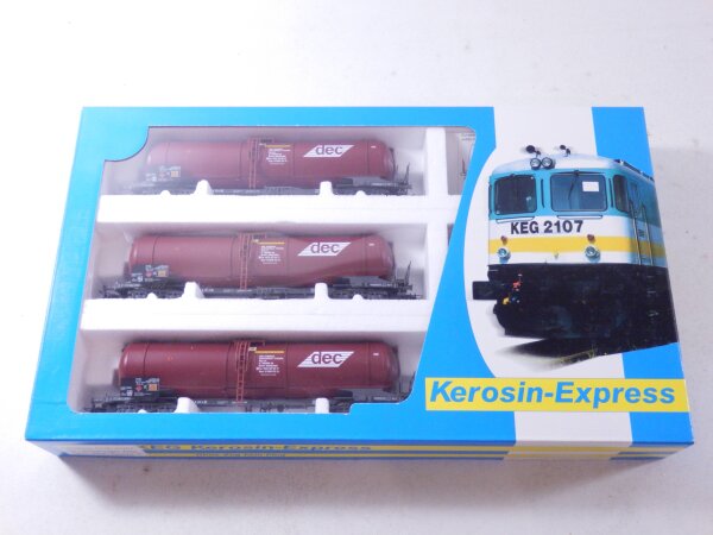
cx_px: 356
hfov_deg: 50.1
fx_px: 762
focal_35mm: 37
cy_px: 268
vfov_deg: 38.7
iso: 500
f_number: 3.6
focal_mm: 6.6
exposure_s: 1/160
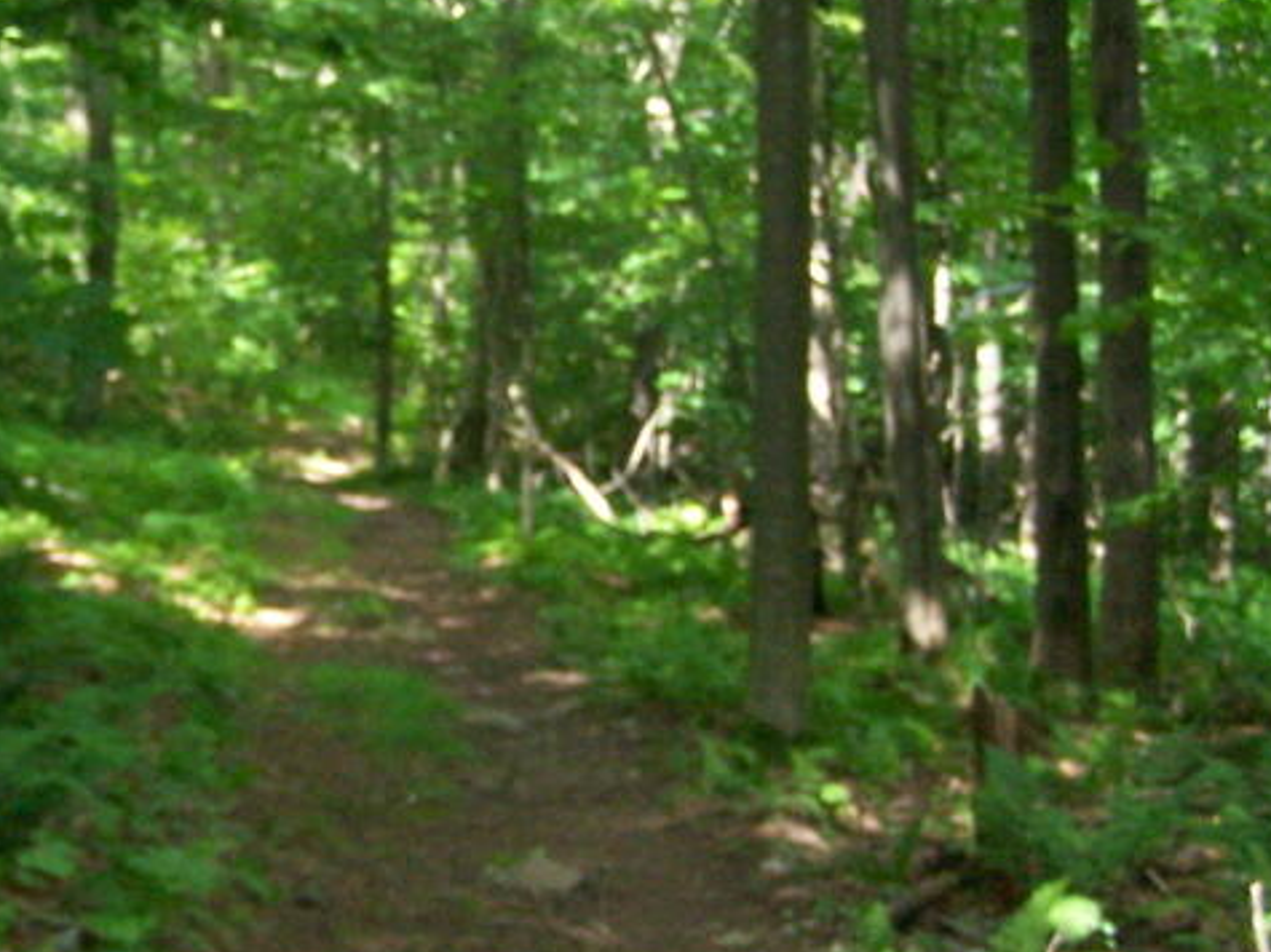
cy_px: 473
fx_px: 3010
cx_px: 235
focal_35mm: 82
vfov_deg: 18.0
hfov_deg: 23.5
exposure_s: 1/100
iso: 400
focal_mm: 6.3
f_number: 2.8
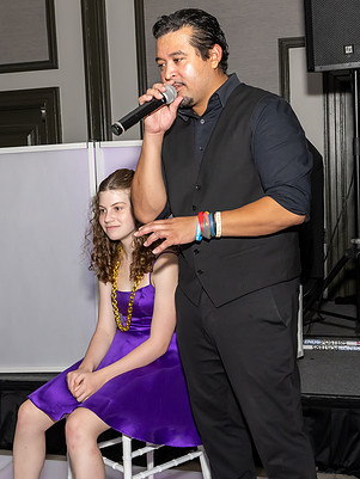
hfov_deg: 25.6
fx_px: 790
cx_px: 144
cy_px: 241
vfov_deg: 33.8
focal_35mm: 57
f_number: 8
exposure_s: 1/250
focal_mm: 23
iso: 1000
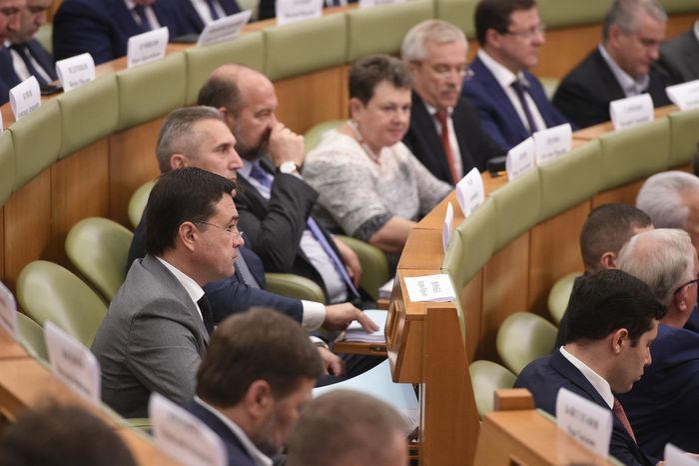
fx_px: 3881
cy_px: 233
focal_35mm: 200
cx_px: 350
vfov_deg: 6.9
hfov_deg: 10.3
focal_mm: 200
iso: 4000
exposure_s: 1/250
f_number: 3.5
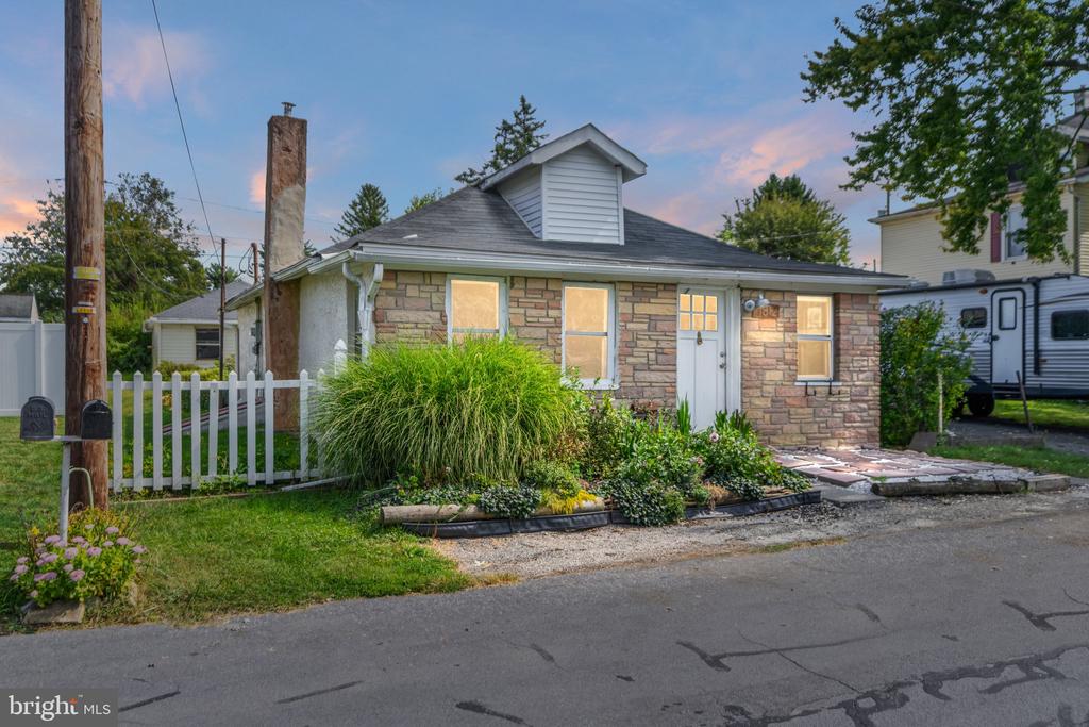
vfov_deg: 43.6
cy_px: 364
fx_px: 908
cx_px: 544
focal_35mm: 30
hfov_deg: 61.9
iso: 320
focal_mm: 30
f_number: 2.8
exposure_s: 1/3200
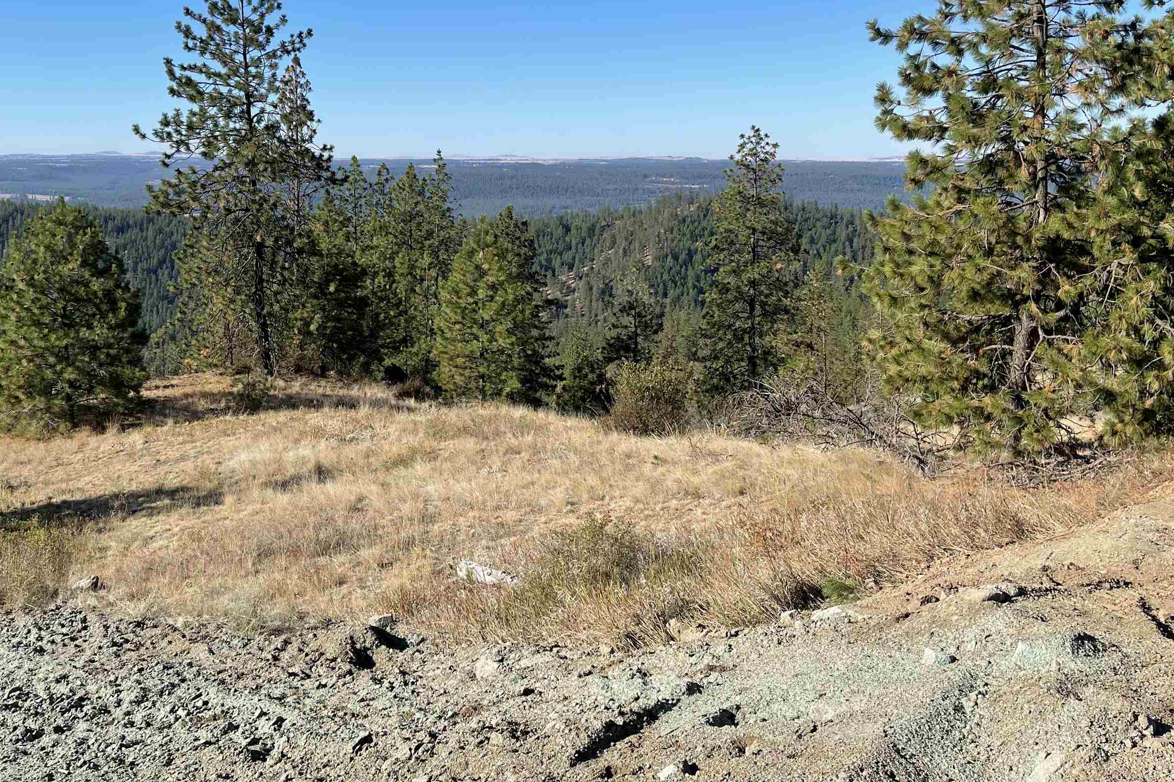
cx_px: 471
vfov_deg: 37.6
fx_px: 1141
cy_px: 287
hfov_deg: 54.1
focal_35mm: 35
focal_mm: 5.1
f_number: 1.6
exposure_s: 1/3257
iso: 32
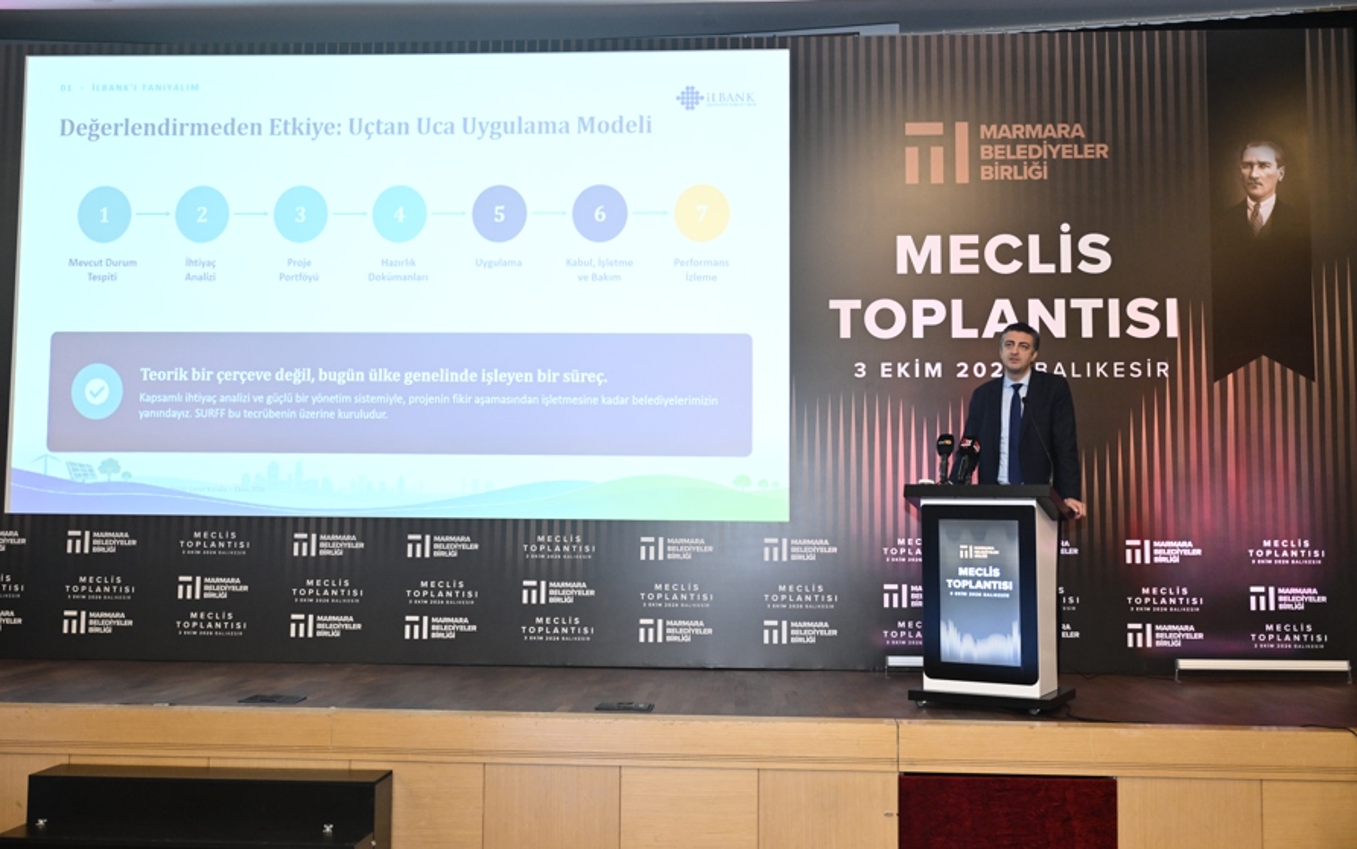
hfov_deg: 52.7
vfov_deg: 34.5
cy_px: 417
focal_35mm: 37
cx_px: 677
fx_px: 1369
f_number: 2.8
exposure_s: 1/125
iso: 2000
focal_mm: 36
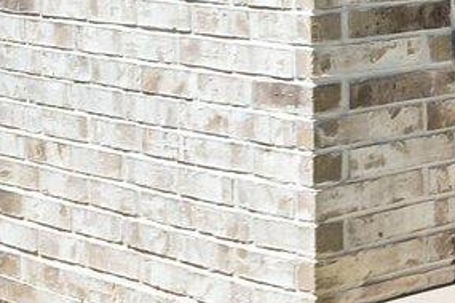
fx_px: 1453
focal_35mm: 115
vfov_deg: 11.2
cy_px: -227
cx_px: 1312
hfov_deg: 11.5
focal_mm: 11
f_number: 8
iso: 400
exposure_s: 1/400
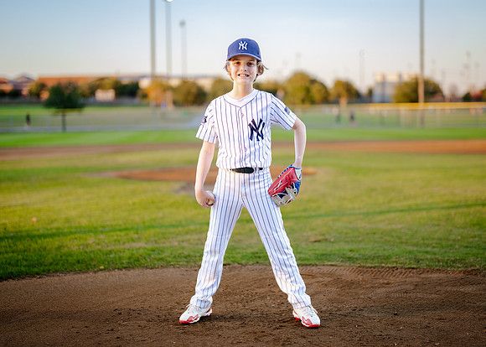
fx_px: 831
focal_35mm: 60
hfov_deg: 32.6
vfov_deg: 23.6
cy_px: 166
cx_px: 251
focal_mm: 50
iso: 250
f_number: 1.2
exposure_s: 1/1250
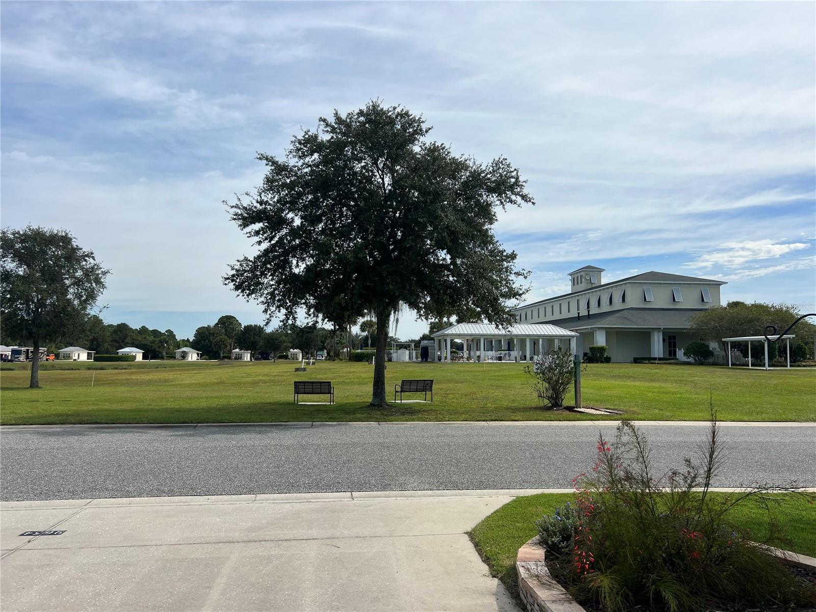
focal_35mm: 26
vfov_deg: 53.1
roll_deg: +0.2
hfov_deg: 67.3
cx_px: 408
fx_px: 613
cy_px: 306
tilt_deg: +4.0
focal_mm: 5.7
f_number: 1.5
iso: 50
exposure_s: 1/6993
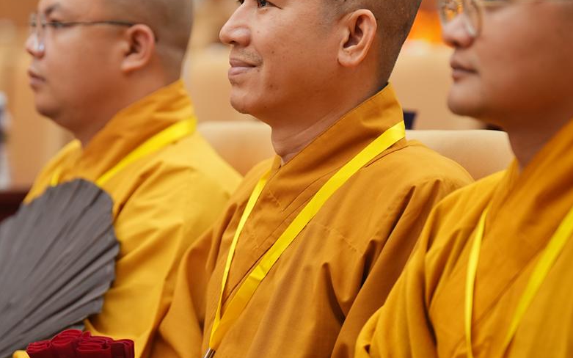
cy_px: 131
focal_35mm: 166
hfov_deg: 12.6
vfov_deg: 7.9
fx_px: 2592
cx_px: 240
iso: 1250
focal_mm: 106
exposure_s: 1/125
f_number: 2.8
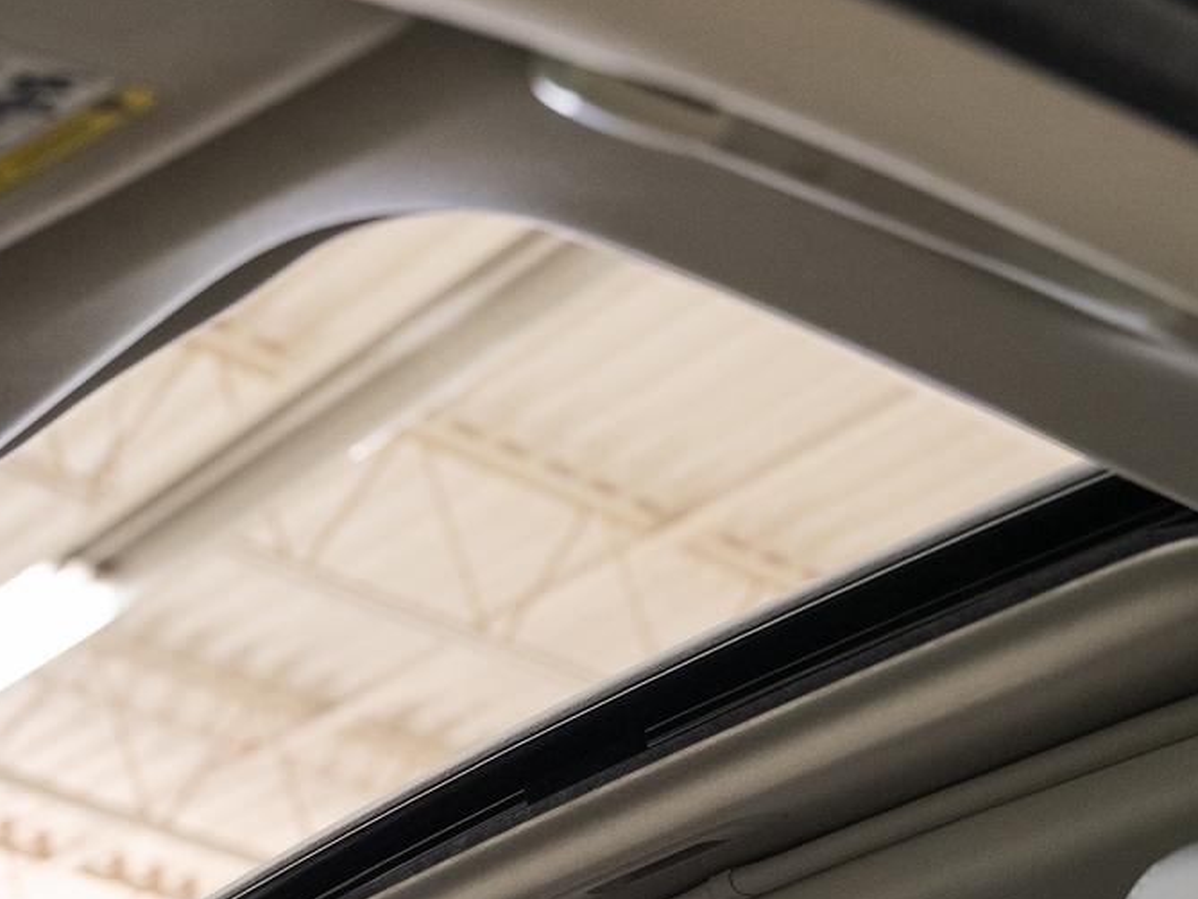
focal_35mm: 86
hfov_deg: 22.8
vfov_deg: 17.0
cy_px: 774
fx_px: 2977
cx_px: 626
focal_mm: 37.8
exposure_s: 1/50
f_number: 4
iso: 1000
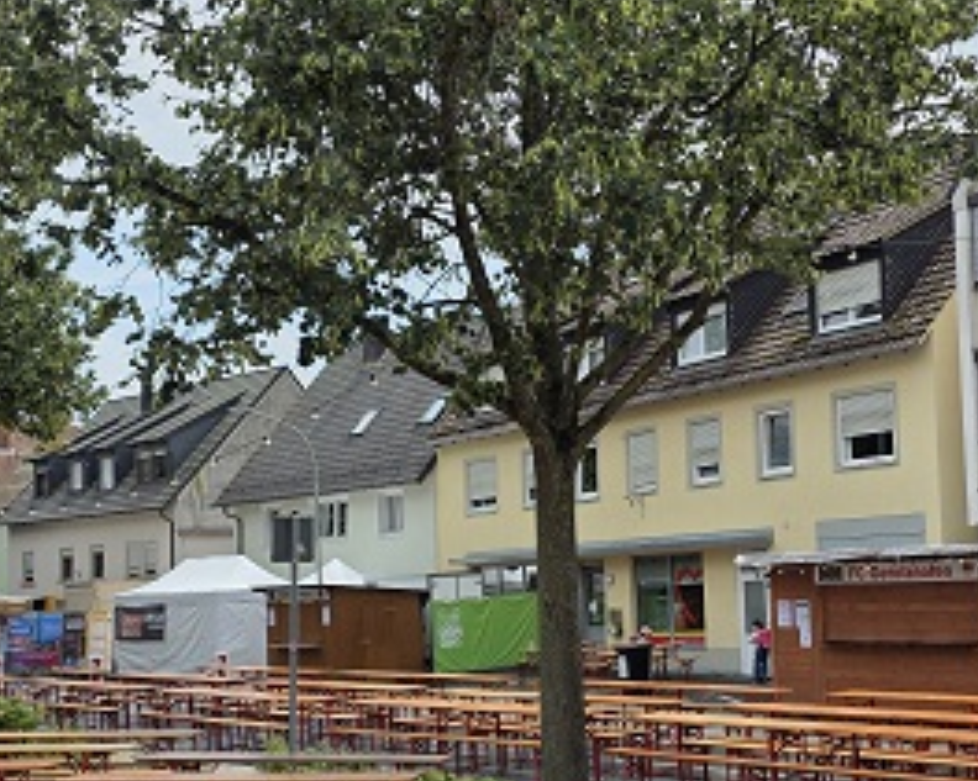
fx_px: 1476
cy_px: 500
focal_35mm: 51
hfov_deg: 36.6
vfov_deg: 29.5
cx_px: 570
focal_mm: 6.3
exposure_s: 1/5958
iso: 80
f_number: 1.7
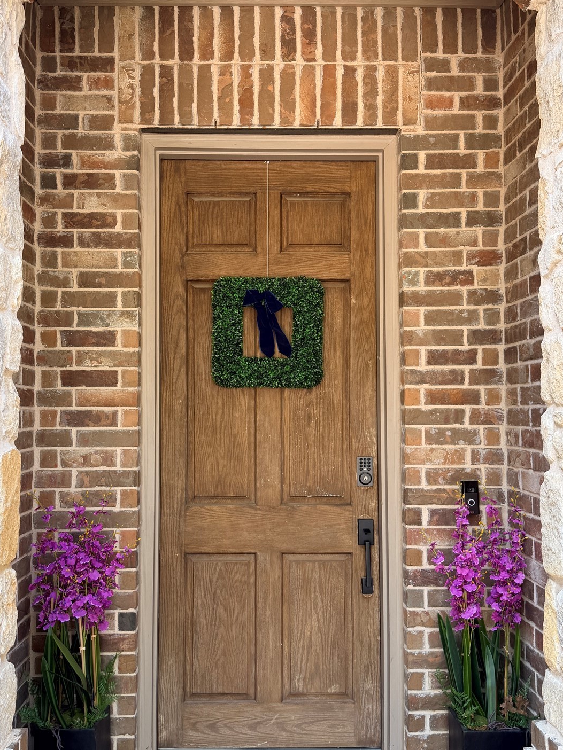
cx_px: 261
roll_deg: +0.4
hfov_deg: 40.7
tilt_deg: +3.2
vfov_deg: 52.6
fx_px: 759
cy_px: 374
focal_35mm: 35
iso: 80
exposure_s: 1/121
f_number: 1.78
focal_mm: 6.76
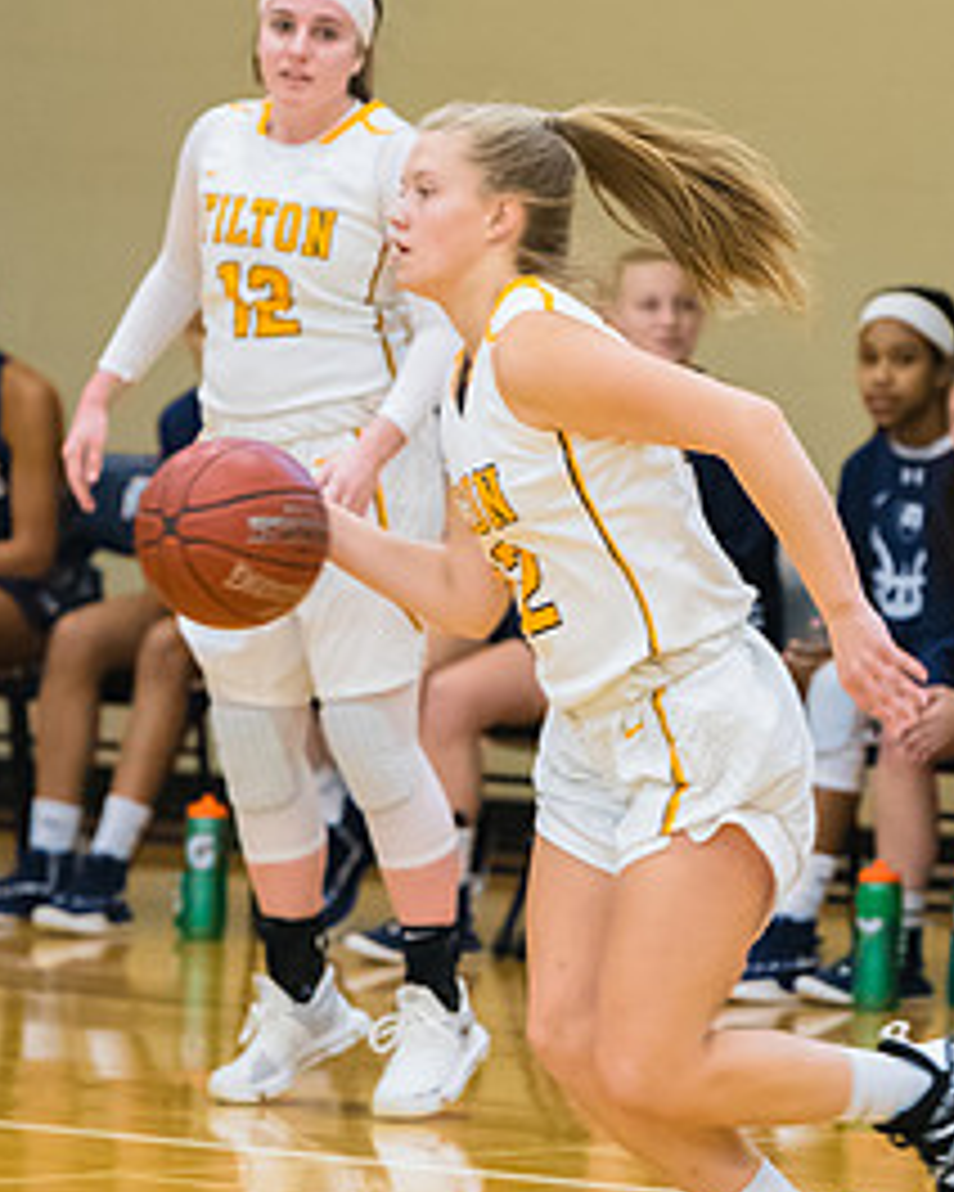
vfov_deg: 4.9
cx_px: 616
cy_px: 571
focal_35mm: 395
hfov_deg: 3.9
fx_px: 13941
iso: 3200
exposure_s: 1/400
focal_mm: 165
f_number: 3.5
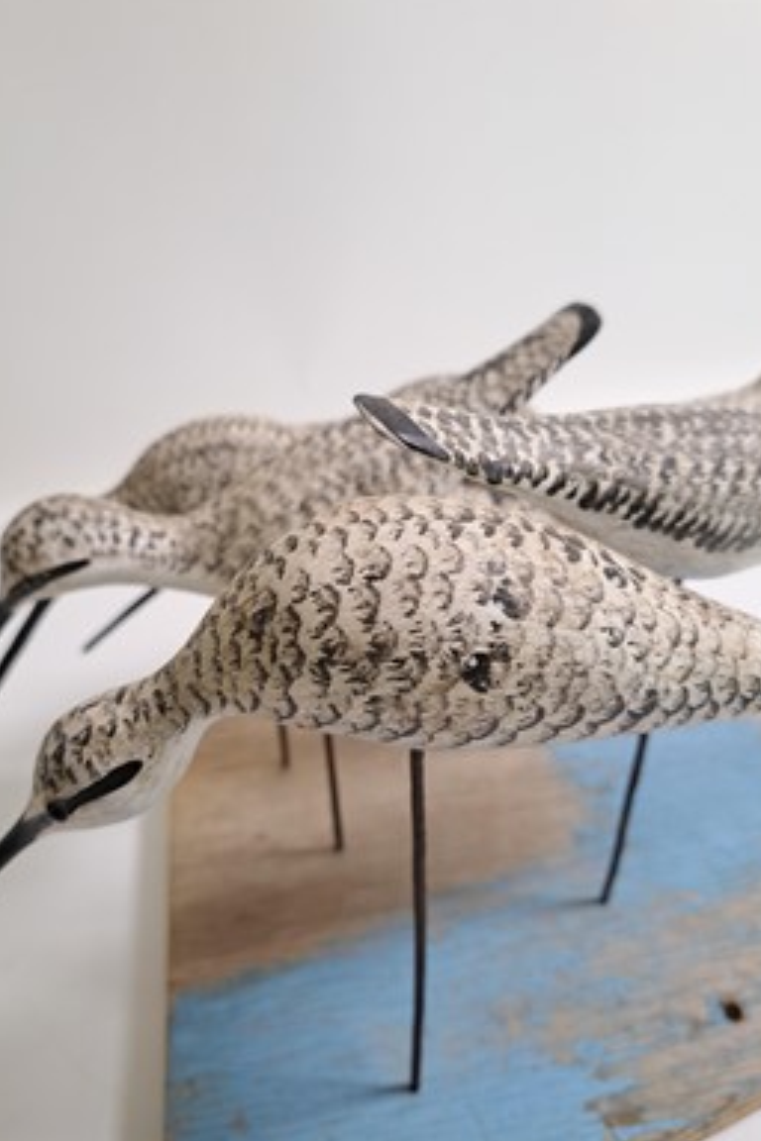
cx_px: 336
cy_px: 573
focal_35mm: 26
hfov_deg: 49.4
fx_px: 824
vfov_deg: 69.4
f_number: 1.8
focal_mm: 5.23
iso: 50
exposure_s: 1/100
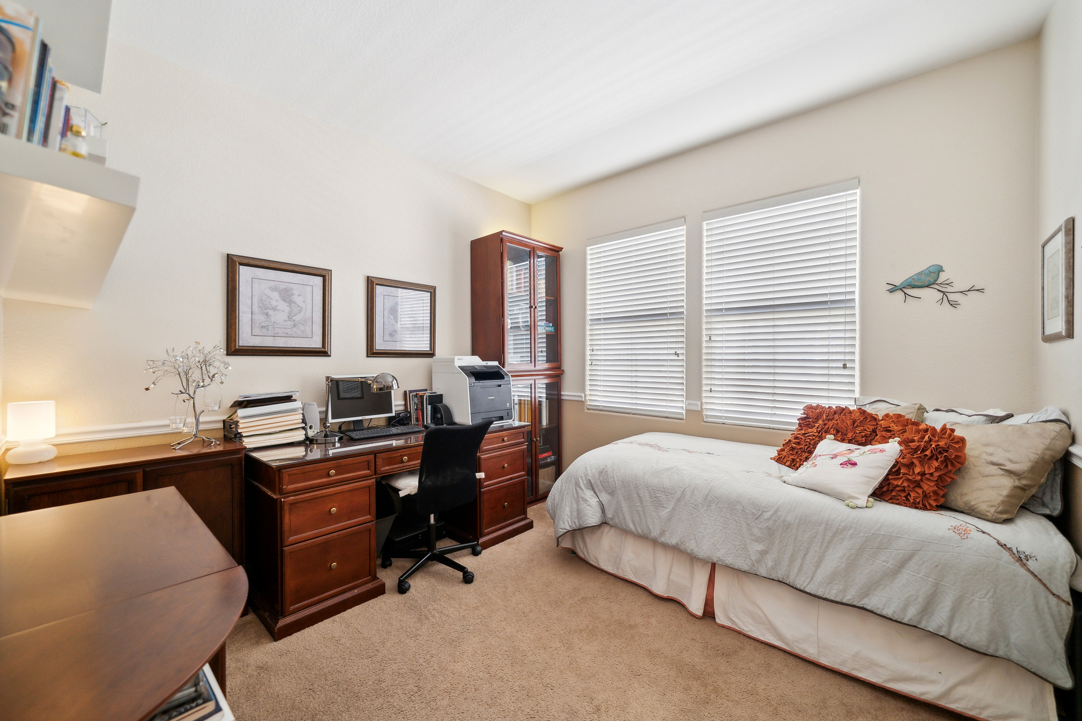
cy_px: 360
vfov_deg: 85.4
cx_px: 541
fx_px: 391
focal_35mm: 13
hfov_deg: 108.3
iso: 250
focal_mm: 13
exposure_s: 1/60
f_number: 4
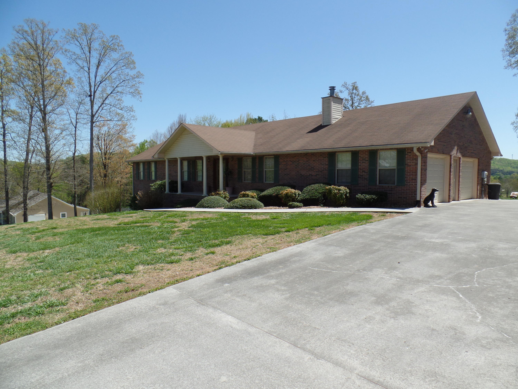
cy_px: 194
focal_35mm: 23
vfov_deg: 58.9
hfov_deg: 73.9
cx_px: 259
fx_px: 344
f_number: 3.5
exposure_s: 1/750
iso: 80
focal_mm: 4.1
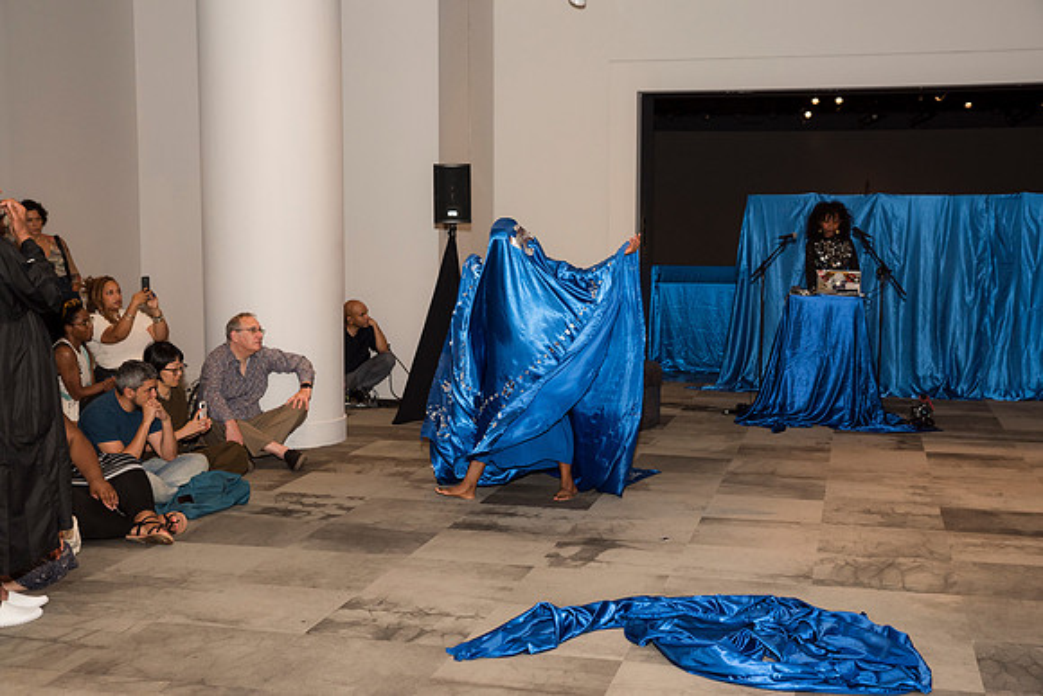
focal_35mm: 50
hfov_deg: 39.6
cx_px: 522
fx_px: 1449
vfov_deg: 27.0
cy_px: 348
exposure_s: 1/125
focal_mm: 50
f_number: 5
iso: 800
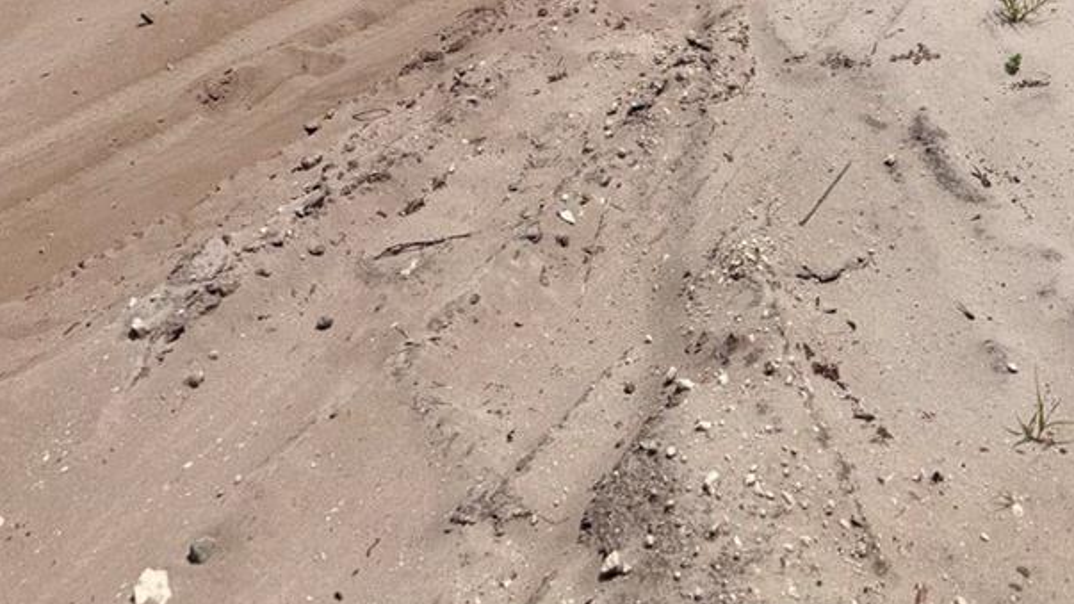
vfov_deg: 18.6
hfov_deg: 39.6
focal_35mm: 52
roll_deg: -1.5
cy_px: -445
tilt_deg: -5.8
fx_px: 1481
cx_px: 684
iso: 80
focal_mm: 6.76
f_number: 1.78
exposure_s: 1/10417
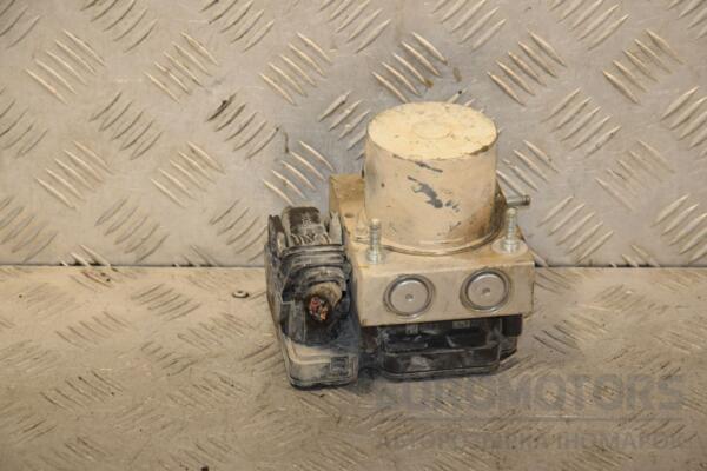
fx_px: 2504
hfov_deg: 16.1
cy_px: 236
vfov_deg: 10.8
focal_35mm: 128
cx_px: 354
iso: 800
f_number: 7.1
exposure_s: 1/200
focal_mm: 85
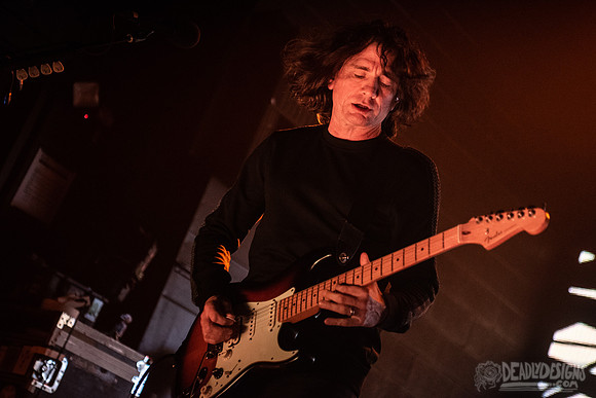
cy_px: 177
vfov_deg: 17.6
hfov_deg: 26.1
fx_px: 1285
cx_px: 298
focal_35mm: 78
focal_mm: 70
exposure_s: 1/200
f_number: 3.2
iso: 4000
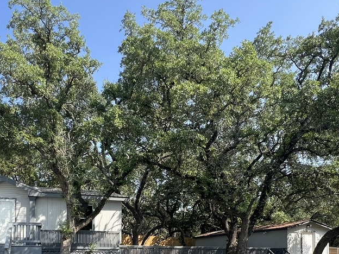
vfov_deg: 41.7
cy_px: 244
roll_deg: +0.4
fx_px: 294
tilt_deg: +1.8
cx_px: 127
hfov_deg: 59.2
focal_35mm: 30
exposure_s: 1/461
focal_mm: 1.57
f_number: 1.8
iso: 32
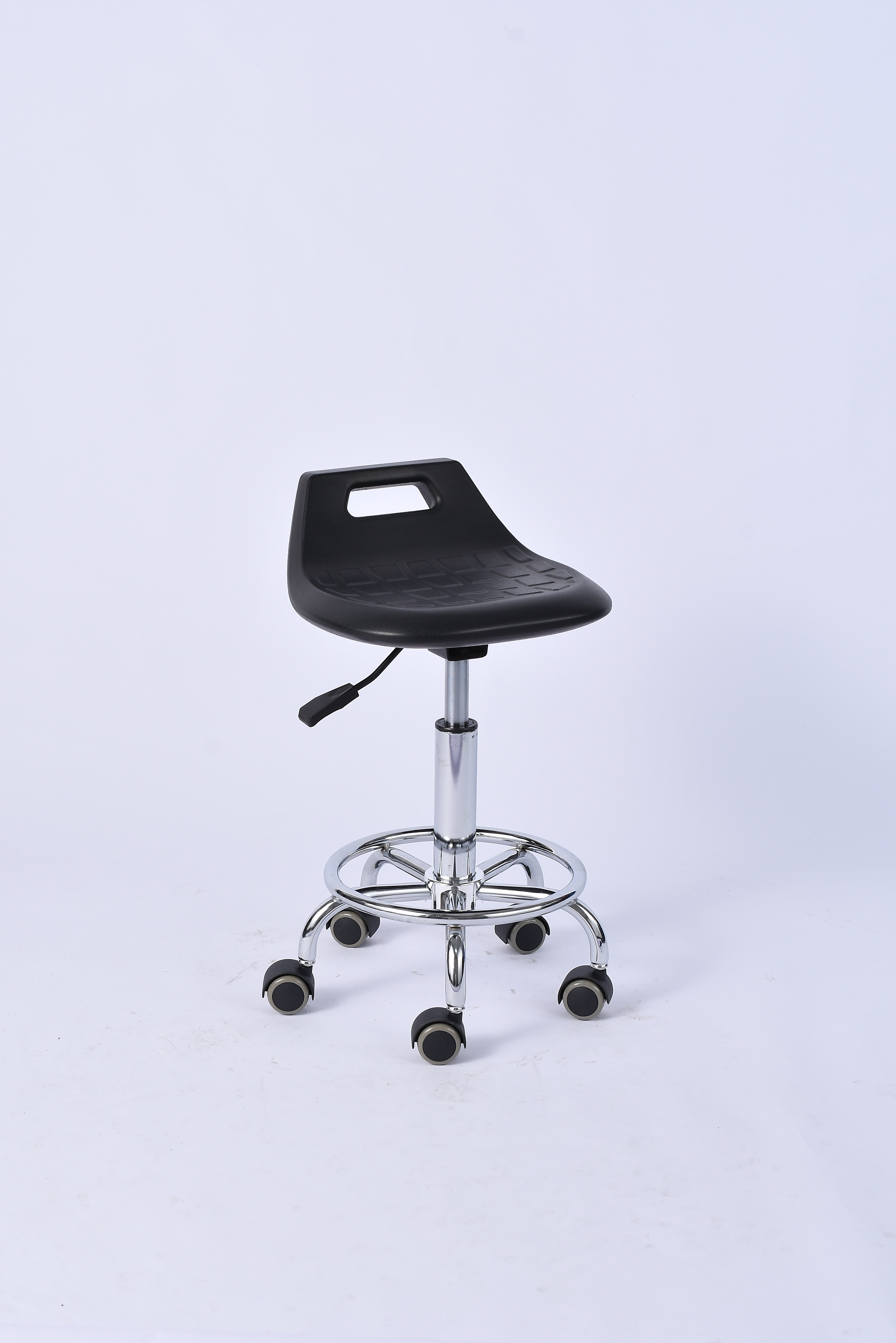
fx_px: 2240
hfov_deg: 22.6
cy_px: 672
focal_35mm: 60
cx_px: 448
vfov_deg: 33.4
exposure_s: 1/100
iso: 125
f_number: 10
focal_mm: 40
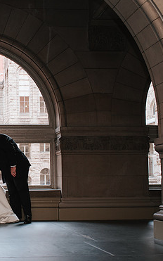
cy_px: 152
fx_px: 455
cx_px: -31
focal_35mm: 64
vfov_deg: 31.9
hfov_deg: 19.2
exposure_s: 1/200
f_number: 3.5
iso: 800
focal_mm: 35
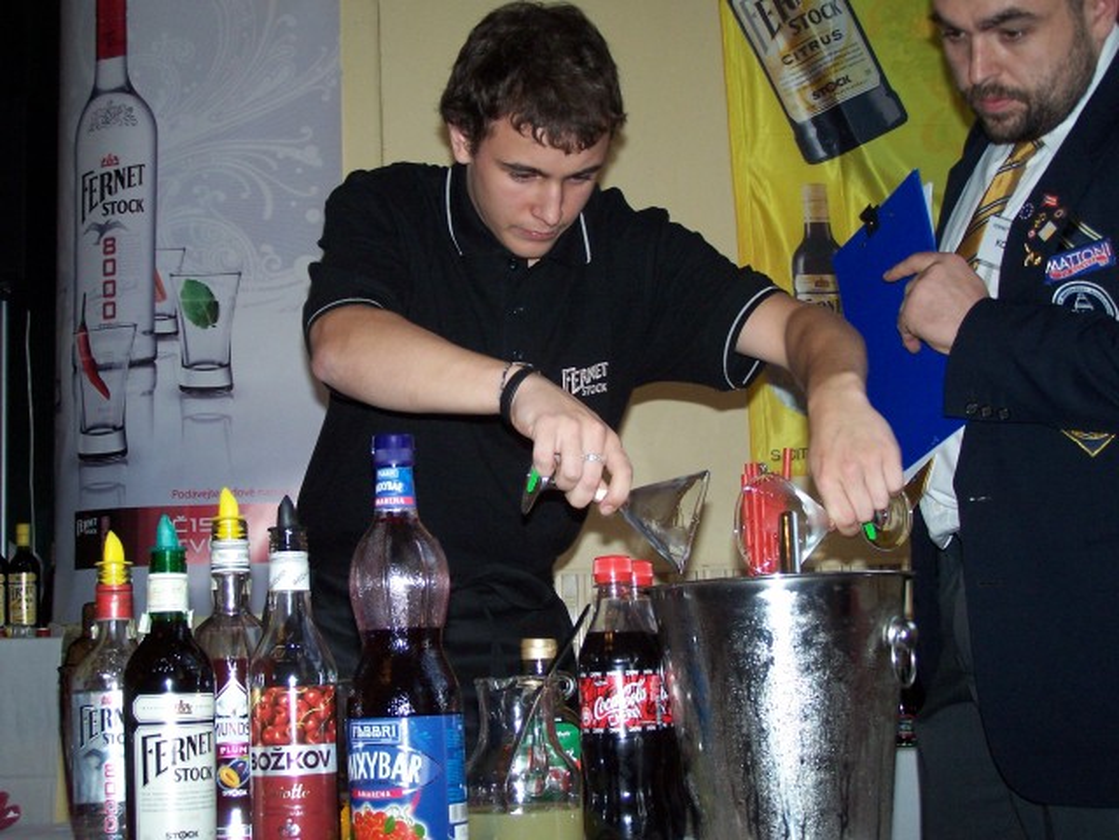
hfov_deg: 34.3
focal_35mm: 56
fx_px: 1810
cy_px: 420
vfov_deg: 26.1
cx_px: 560
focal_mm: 9.3
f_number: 3.1
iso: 140
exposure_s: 1/60
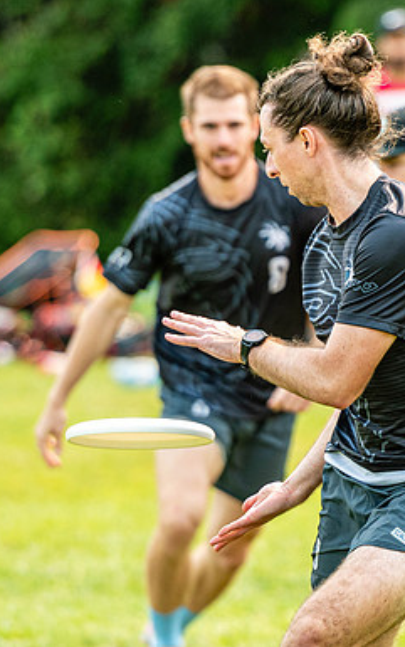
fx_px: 11748
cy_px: 312
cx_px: 430
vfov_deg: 3.2
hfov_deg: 2.0
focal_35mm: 666
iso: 180
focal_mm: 200
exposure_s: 1/1250
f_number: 3.2
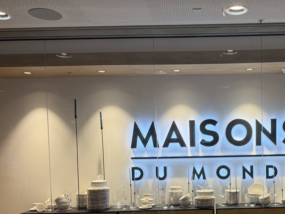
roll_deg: +0.6
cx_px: 219
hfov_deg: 43.1
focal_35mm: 42
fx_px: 346
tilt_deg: -1.4
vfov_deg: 33.5
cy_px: 165
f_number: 1.78
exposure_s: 1/416
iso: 100
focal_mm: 6.76
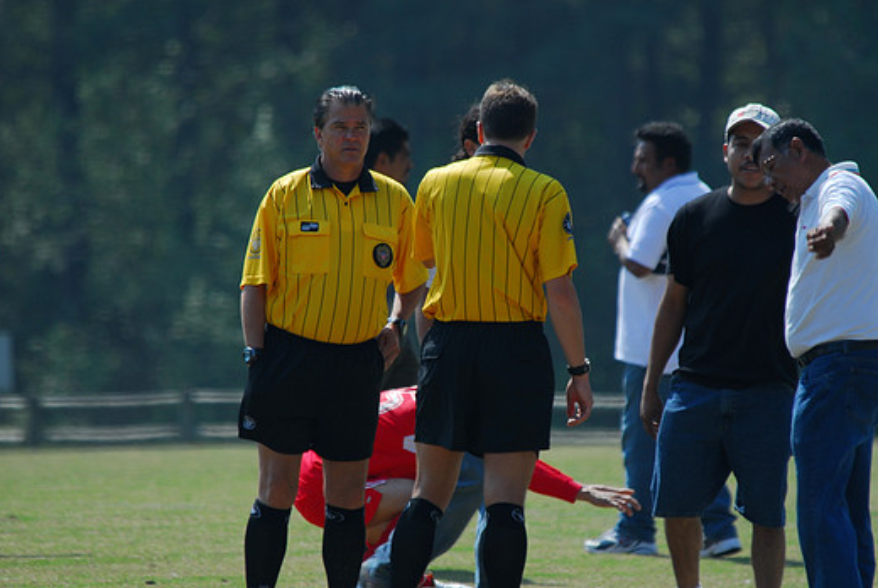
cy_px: 321
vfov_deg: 2.2
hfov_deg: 3.3
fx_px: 15113
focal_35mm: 619
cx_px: 469
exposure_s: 1/125
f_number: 5.6
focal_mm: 370
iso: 100
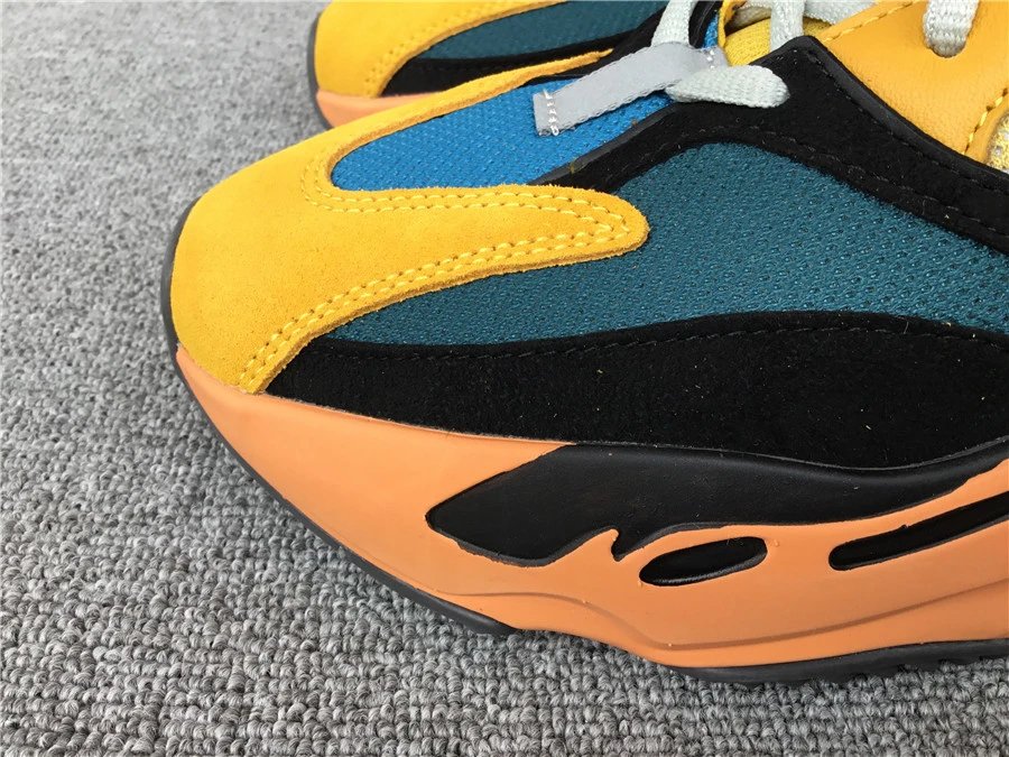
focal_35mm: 31
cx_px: 504
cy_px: 378
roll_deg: -1.4
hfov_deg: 58.4
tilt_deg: -38.8
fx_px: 904
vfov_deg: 45.4
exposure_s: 1/100
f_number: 2.4
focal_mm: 3.3
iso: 32
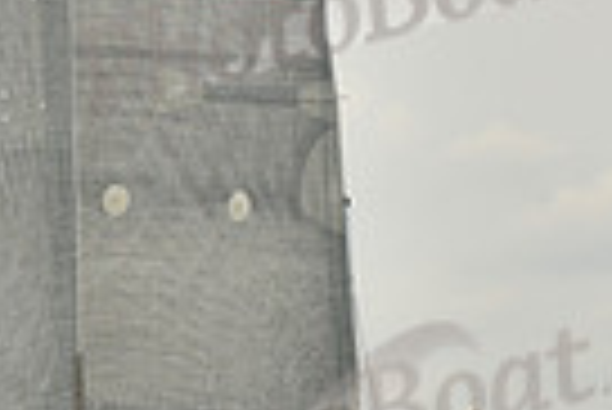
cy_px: 714
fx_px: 5088
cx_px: -153
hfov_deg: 6.8
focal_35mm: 299
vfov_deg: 4.6
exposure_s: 1/640
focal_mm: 70
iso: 250
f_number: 10
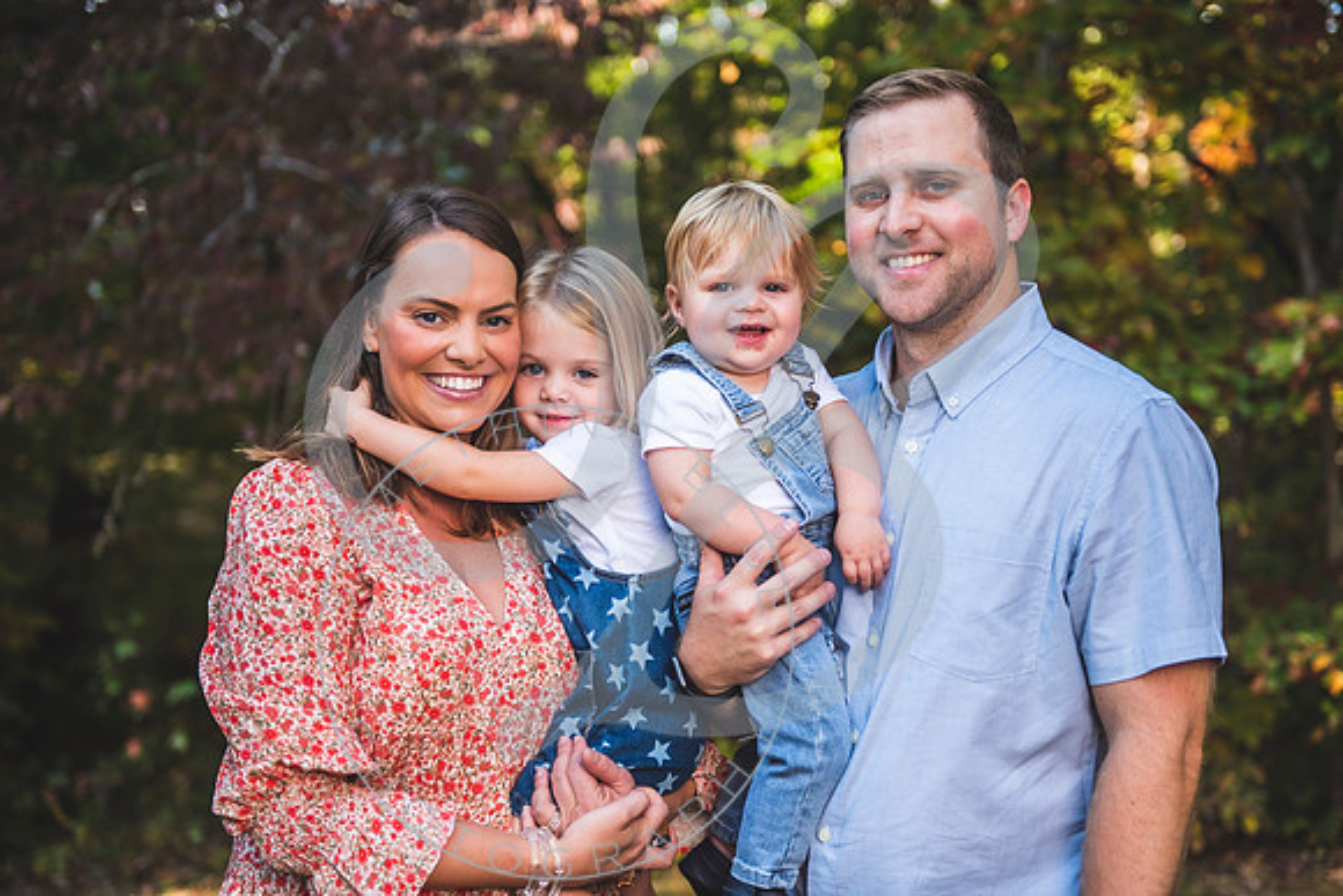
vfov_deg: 24.2
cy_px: 448
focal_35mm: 56
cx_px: 672
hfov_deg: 35.6
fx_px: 2090
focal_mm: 56
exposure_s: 1/400
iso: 100
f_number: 2.8
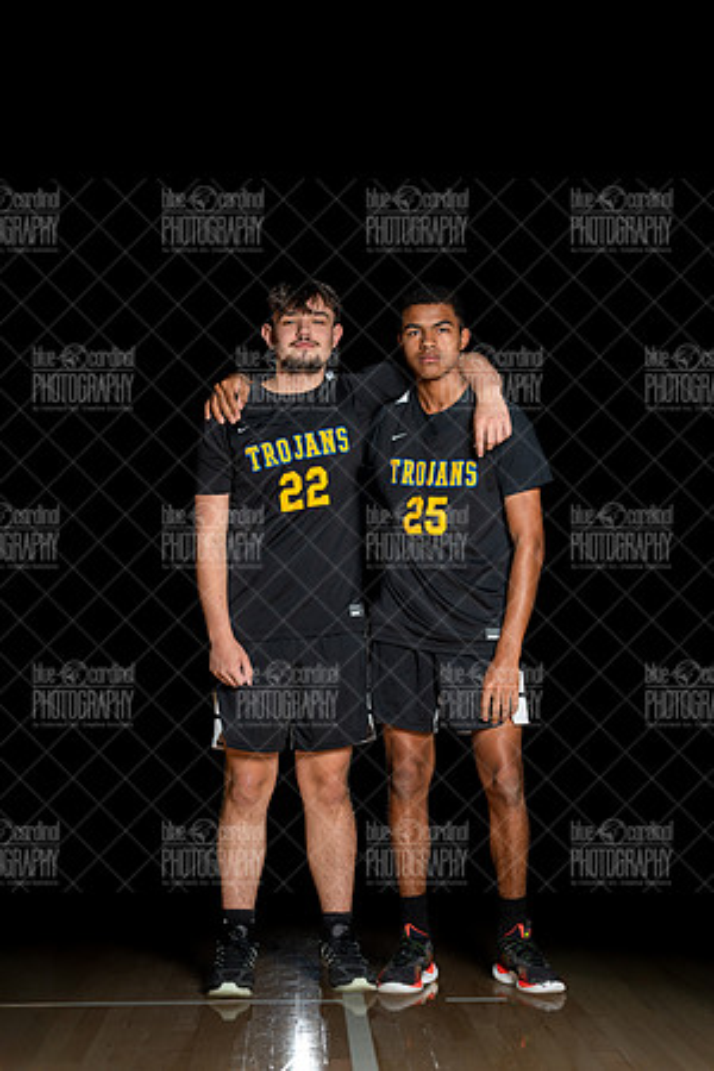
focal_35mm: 85
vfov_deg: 23.9
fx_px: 2529
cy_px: 536
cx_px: 357
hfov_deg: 16.1
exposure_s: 1/200
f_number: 1.8
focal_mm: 85
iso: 125
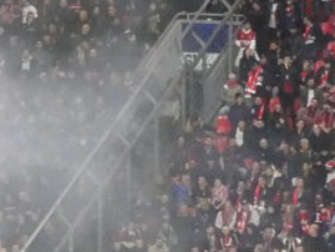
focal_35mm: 535
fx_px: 5180
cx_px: -136
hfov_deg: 3.7
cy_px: -11
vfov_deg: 2.8
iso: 640
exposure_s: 1/80
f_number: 4.9
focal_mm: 16.1
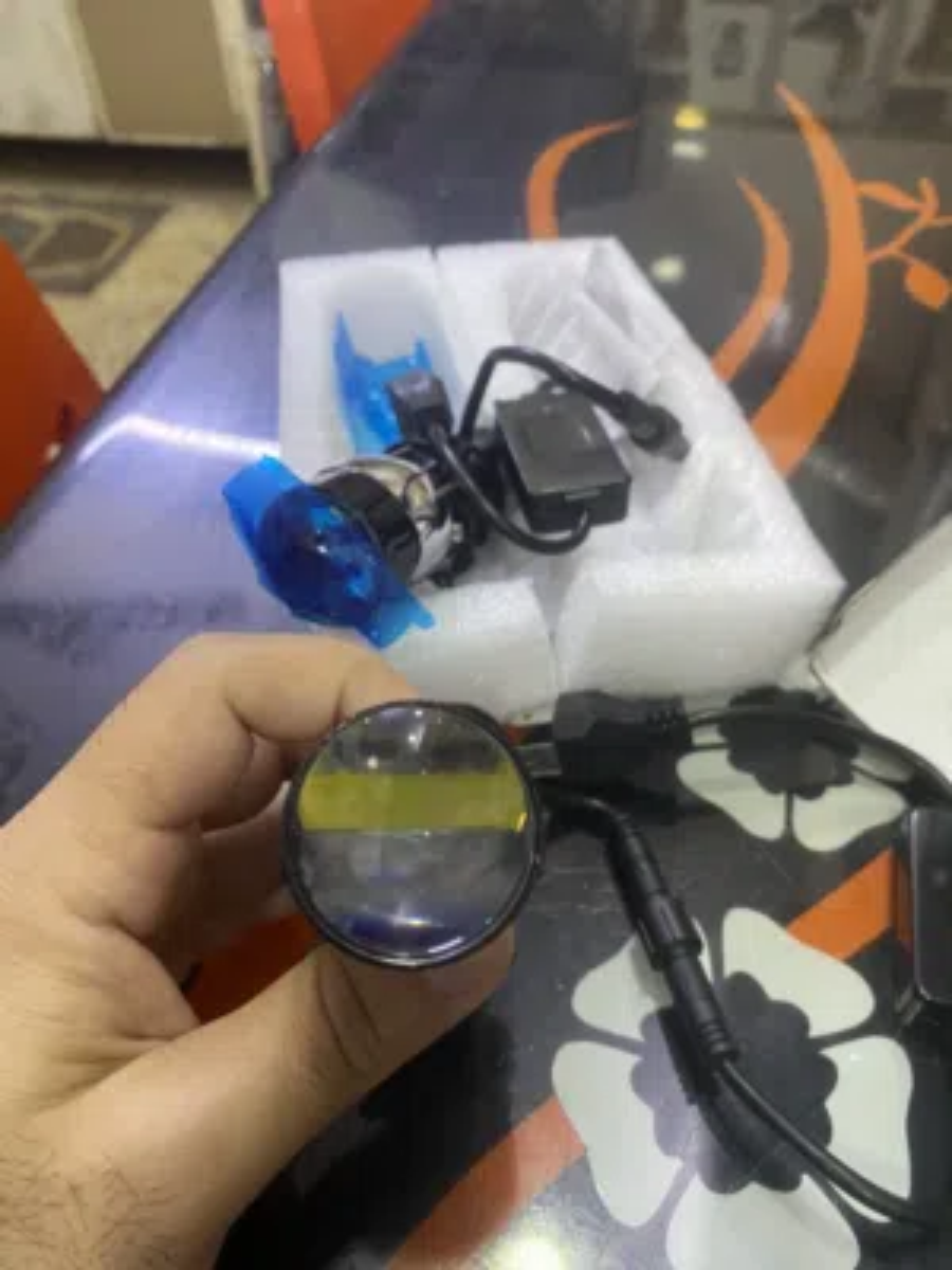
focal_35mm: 26
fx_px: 953
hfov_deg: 53.1
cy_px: 635
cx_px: 476
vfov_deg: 67.3
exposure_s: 1/60
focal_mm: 4.25
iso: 400
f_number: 1.8
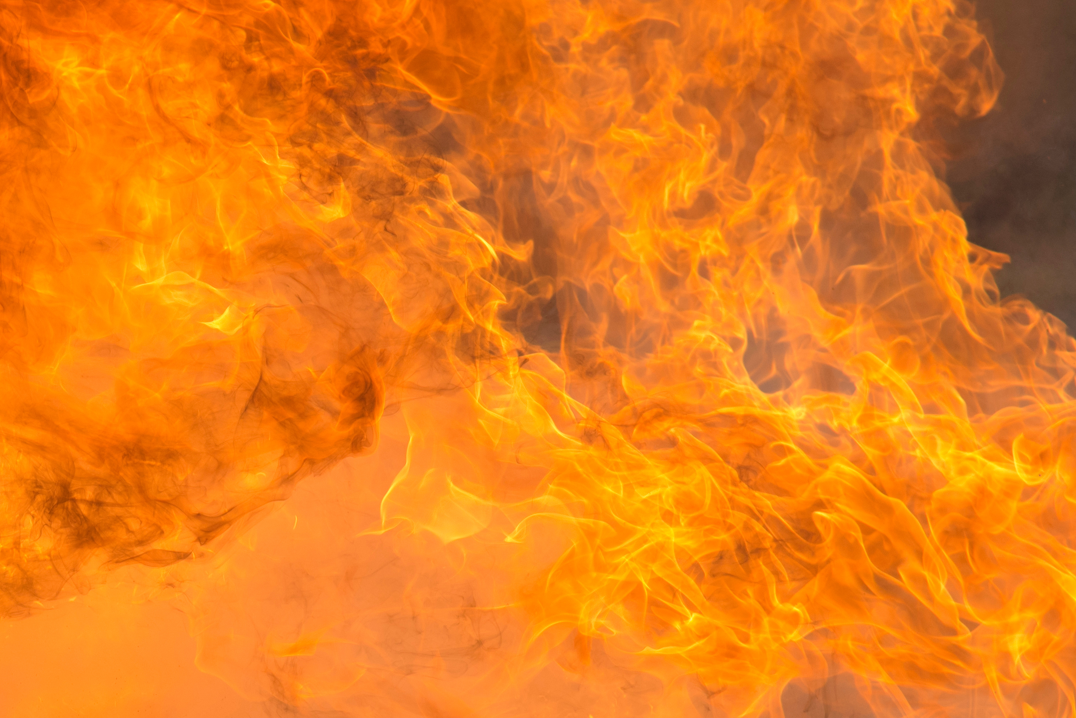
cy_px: 657
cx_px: 129
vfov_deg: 5.4
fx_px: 7534
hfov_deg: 8.1
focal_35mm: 252
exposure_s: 1/4000
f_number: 5.6
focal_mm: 120
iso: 400
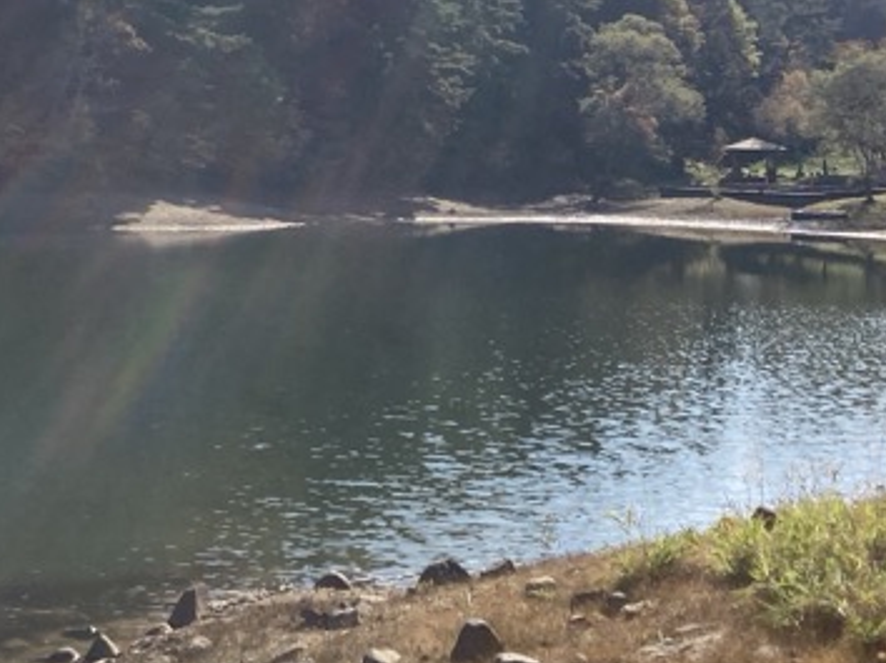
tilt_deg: +4.9
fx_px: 2072
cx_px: 305
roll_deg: -2.4
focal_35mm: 81
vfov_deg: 17.8
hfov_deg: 24.0
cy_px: 38
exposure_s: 1/4000
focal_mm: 3.99
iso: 20
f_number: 1.8
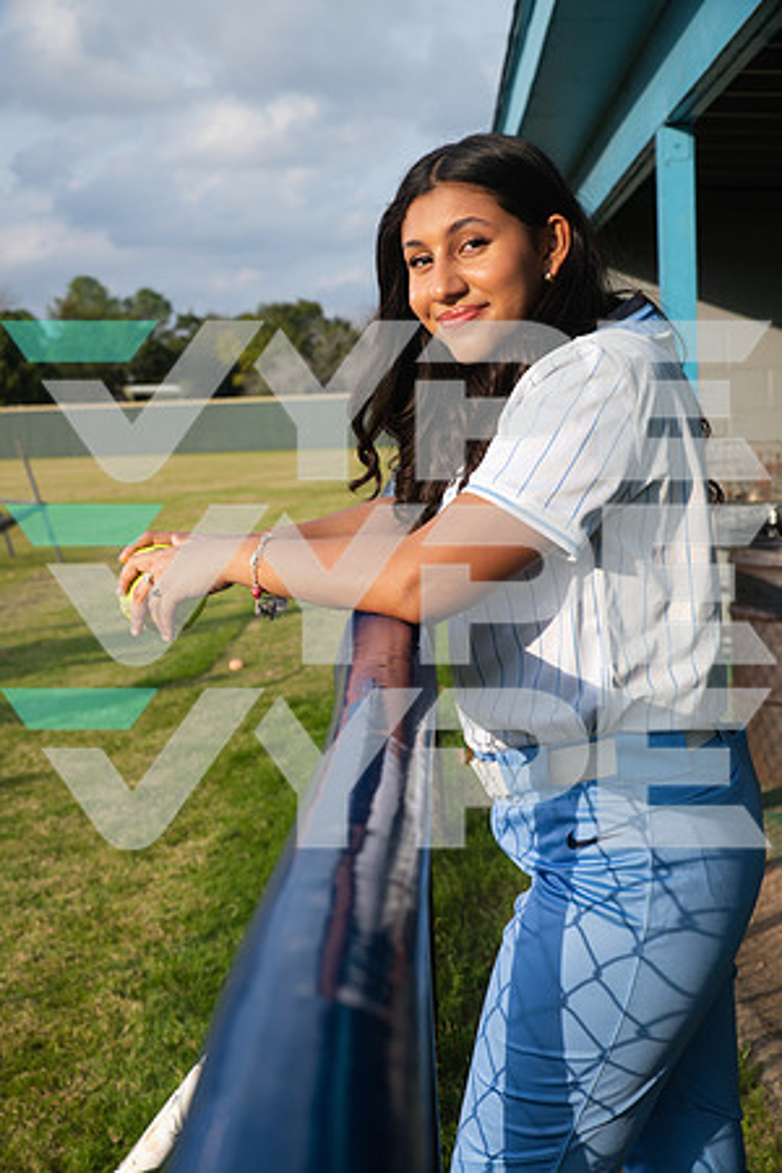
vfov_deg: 34.5
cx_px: 391
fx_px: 1890
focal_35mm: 58
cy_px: 586
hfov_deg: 23.4
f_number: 8
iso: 100
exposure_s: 1/400
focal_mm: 58
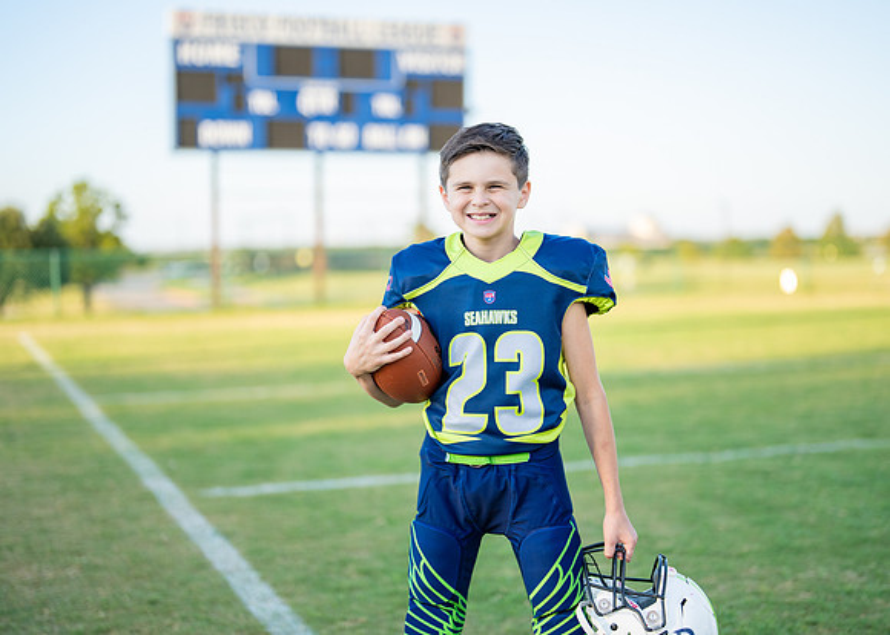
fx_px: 1459
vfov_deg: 24.6
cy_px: 297
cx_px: 471
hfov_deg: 33.9
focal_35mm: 58
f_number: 1.2
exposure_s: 1/2000
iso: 160
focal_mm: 50
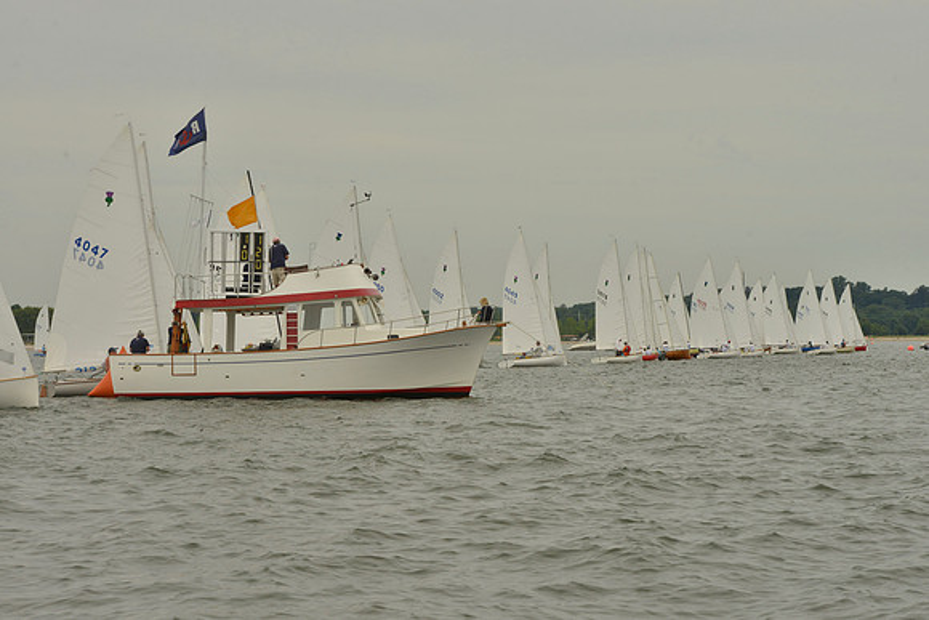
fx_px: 2194
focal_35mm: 85
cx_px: 464
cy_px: 310
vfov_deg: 16.1
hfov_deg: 23.9
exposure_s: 1/1250
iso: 400
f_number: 10
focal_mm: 85
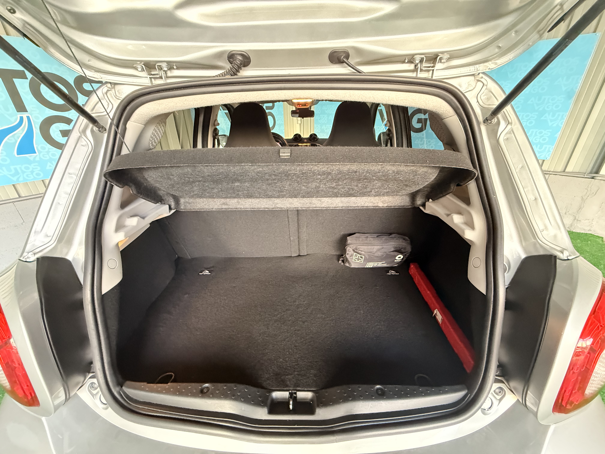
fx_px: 245
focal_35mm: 14
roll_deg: +0.7
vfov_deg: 85.7
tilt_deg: -24.9
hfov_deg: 102.1
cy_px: 227
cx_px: 302
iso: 1000
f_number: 2.2
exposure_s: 1/60
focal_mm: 2.22
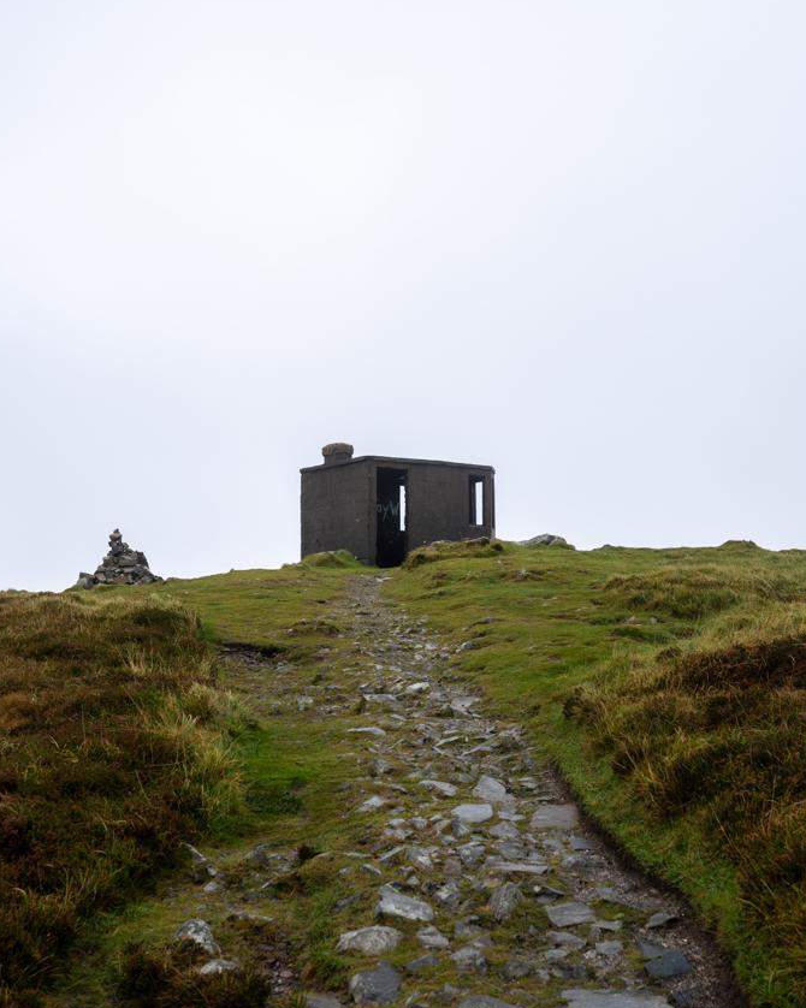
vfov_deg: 42.9
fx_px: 1283
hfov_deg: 34.9
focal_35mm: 43
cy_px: 505
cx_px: 413
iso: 125
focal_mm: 20
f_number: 3.2
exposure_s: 1/320
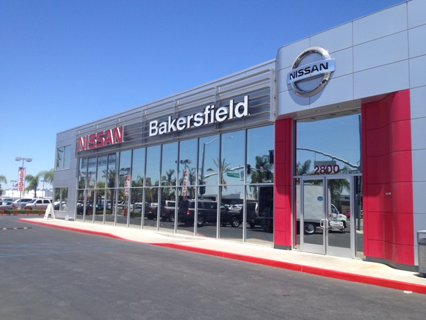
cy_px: 160
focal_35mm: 35
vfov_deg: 40.7
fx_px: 431
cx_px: 213
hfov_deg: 52.6
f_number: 2.4
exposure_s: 1/1381
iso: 50
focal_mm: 4.28
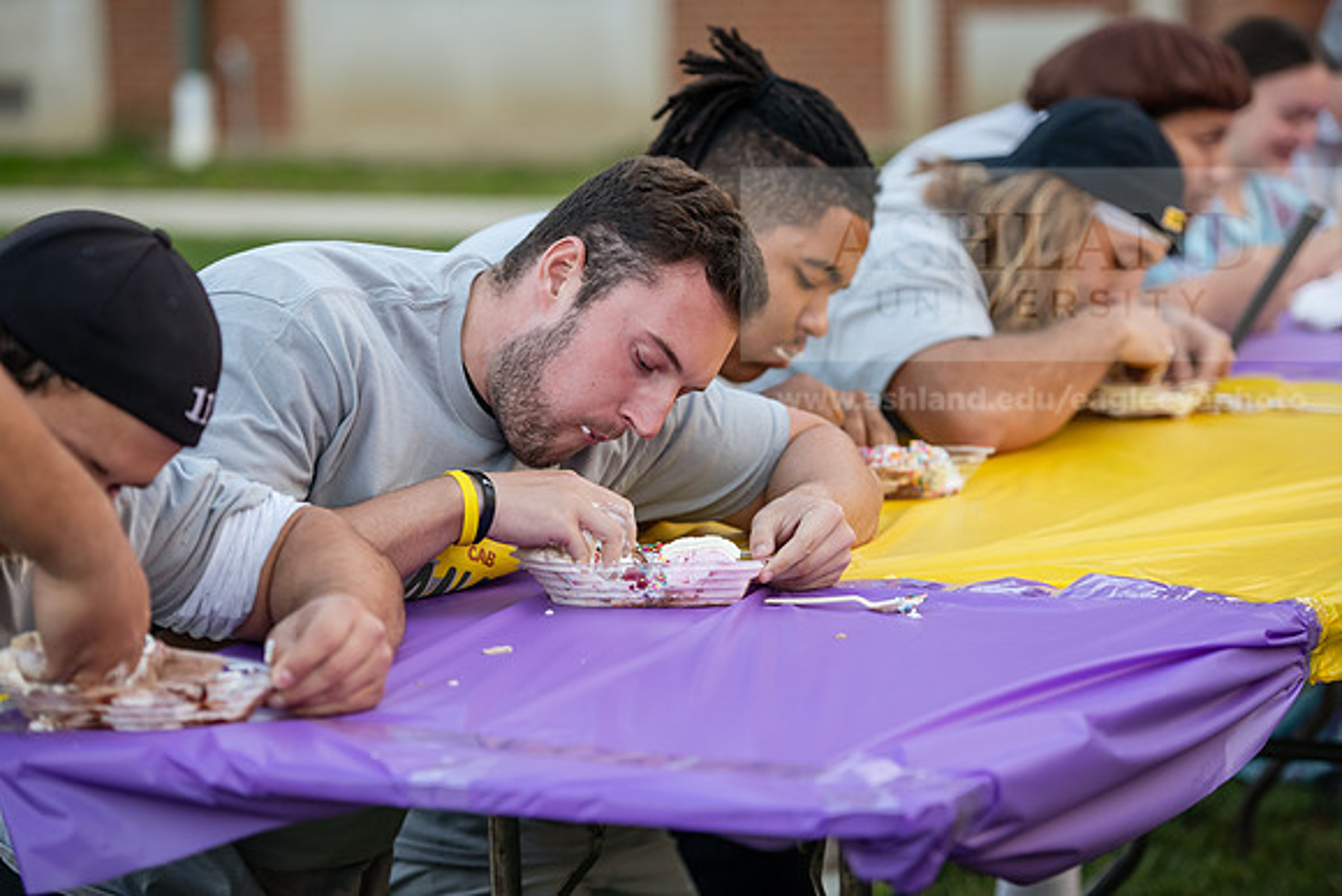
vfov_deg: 11.4
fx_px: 4474
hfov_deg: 17.1
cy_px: 448
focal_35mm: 120
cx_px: 671
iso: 800
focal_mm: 120
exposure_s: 1/400
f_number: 3.2
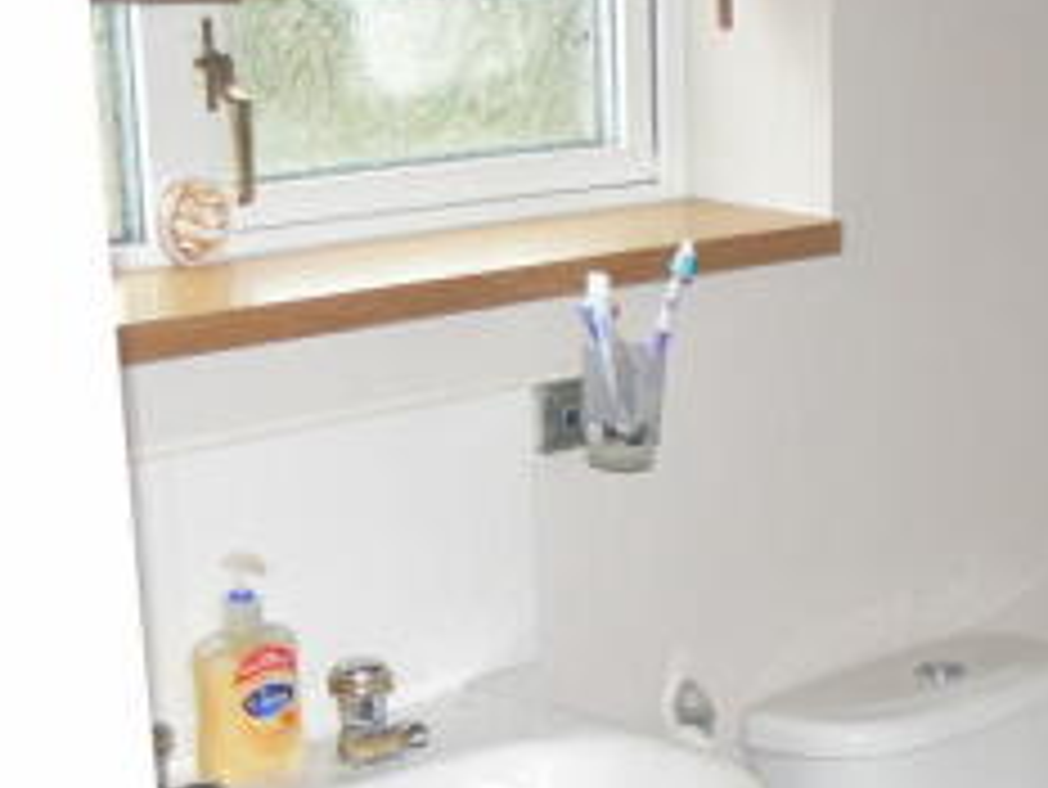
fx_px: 2726
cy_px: 745
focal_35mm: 90
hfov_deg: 20.5
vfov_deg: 16.2
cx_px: 1217
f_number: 2.8
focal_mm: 6
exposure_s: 1/100
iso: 80
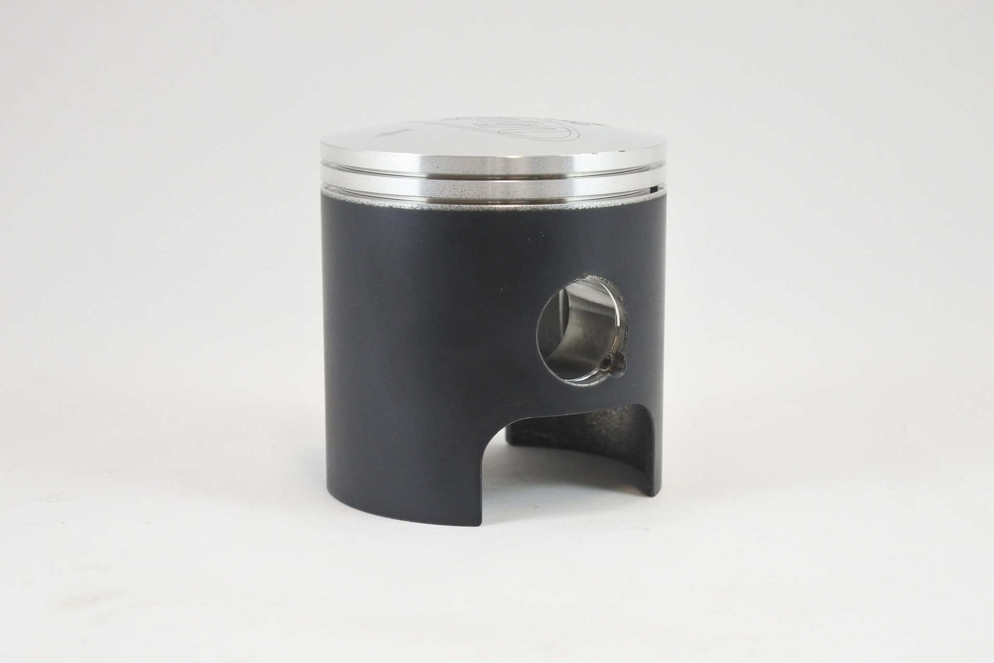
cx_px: 497
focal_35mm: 56
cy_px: 332
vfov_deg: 24.2
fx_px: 1546
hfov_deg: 35.6
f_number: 4.8
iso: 720
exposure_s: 1/125
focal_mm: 21
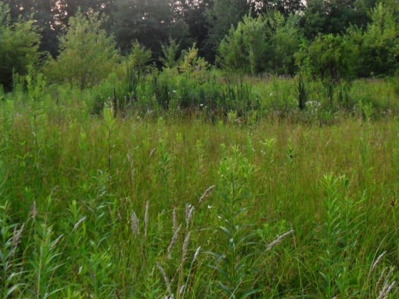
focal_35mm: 64
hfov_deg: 30.1
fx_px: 738
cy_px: 70
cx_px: 260
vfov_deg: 22.7
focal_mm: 6.3
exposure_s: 1/60
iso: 80
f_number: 3
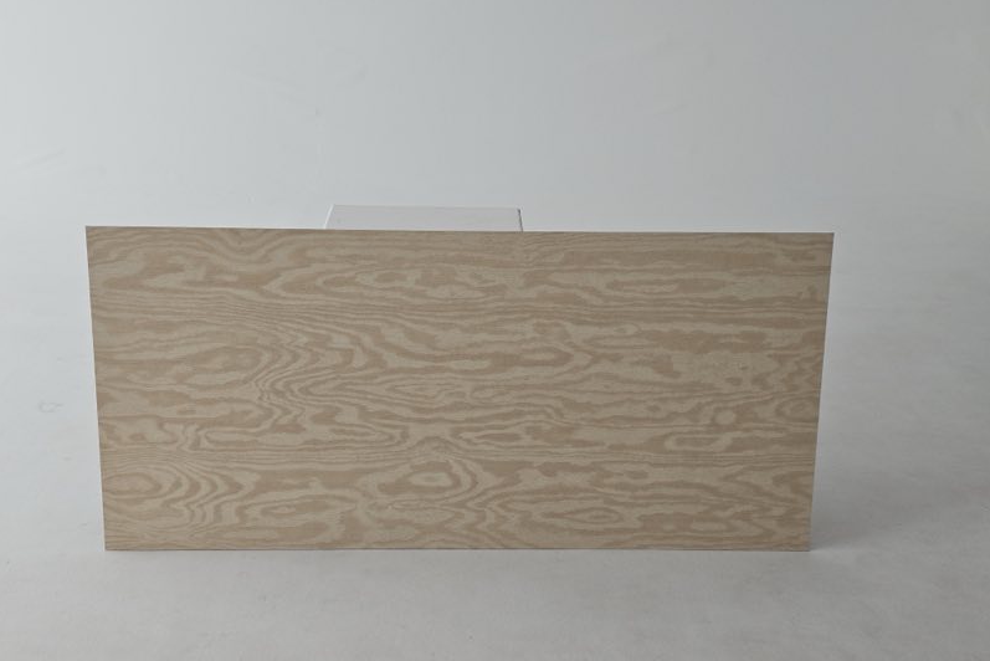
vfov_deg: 53.1
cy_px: 348
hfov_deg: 73.7
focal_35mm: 24
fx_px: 660
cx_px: 494
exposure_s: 1/50
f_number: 1.7
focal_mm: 6.3
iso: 25
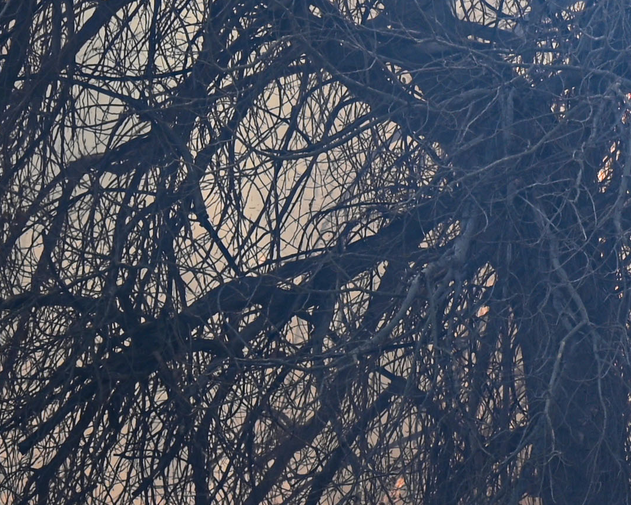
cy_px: 69
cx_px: 956
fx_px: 19719
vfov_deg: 1.5
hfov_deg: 1.8
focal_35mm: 1056
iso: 71
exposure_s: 1/2000
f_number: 2.8
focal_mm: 200
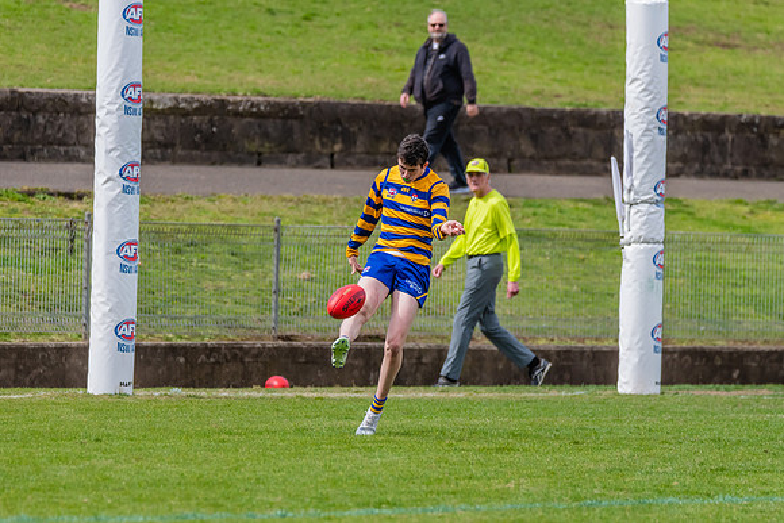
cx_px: 363
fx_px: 9759
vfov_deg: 3.1
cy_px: 295
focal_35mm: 448
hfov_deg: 4.6
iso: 800
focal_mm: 360
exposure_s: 1/1600
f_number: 6.3
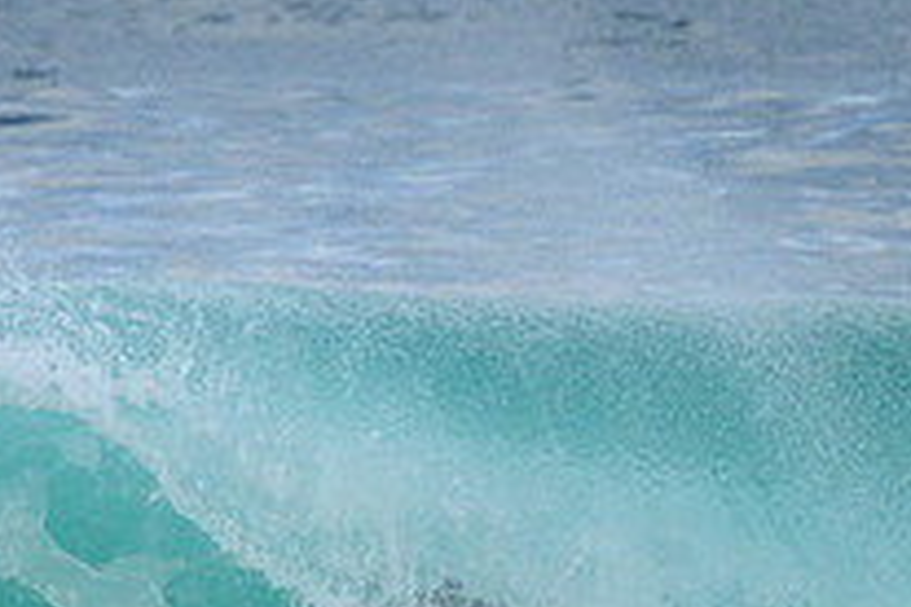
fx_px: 56756
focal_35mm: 2243
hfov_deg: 0.9
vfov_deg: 0.6
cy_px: 728
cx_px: 251
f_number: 11
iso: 1100
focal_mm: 800
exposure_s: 1/2000
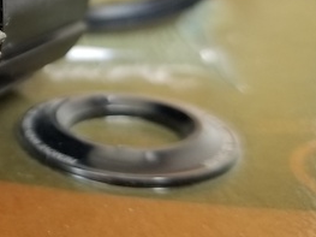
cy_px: 20
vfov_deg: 18.3
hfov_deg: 21.8
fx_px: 721
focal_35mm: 79
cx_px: -118
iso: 80
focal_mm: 4.25
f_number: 1.7
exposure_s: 1/60
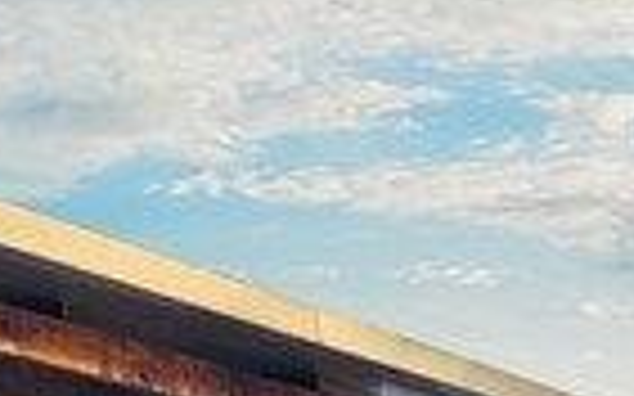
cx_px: 1295
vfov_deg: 6.0
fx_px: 3195
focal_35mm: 185
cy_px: 1552
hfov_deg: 10.4
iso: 50
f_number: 1.9
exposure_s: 1/480
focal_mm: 6.12
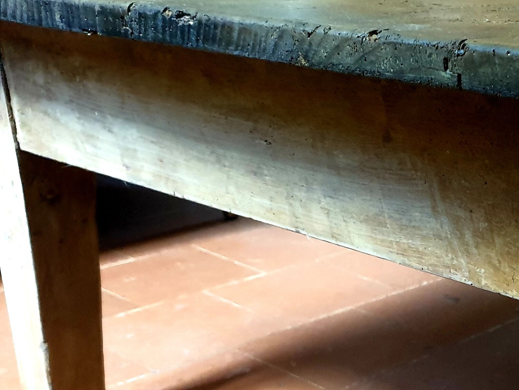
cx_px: 577
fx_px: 975
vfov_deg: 22.2
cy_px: 331
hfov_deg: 27.2
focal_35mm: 65
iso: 250
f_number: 1.5
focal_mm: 4.3
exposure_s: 1/37
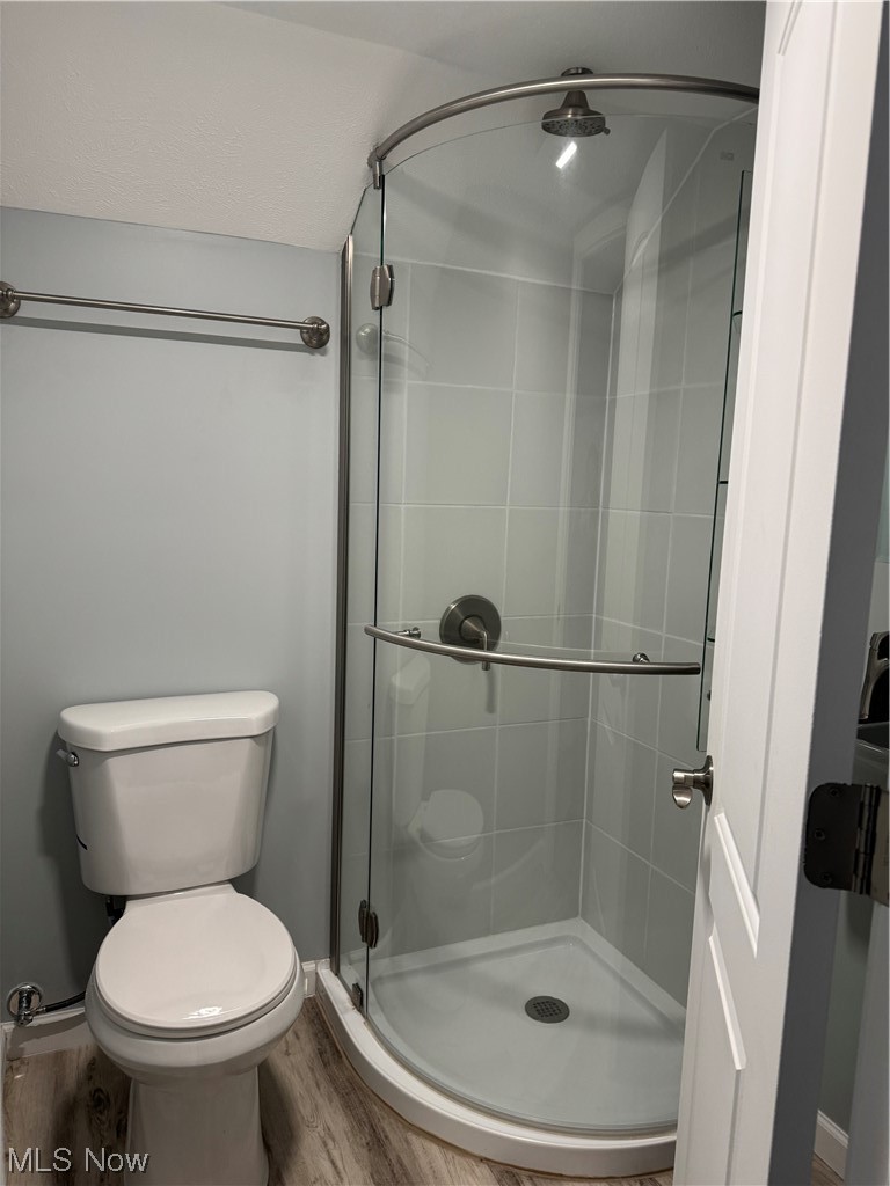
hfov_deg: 56.8
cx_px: 445
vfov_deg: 71.6
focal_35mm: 24
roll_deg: -2.6
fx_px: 823
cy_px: 593
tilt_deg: -7.2
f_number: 1.78
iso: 200
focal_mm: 6.86
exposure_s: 1/120
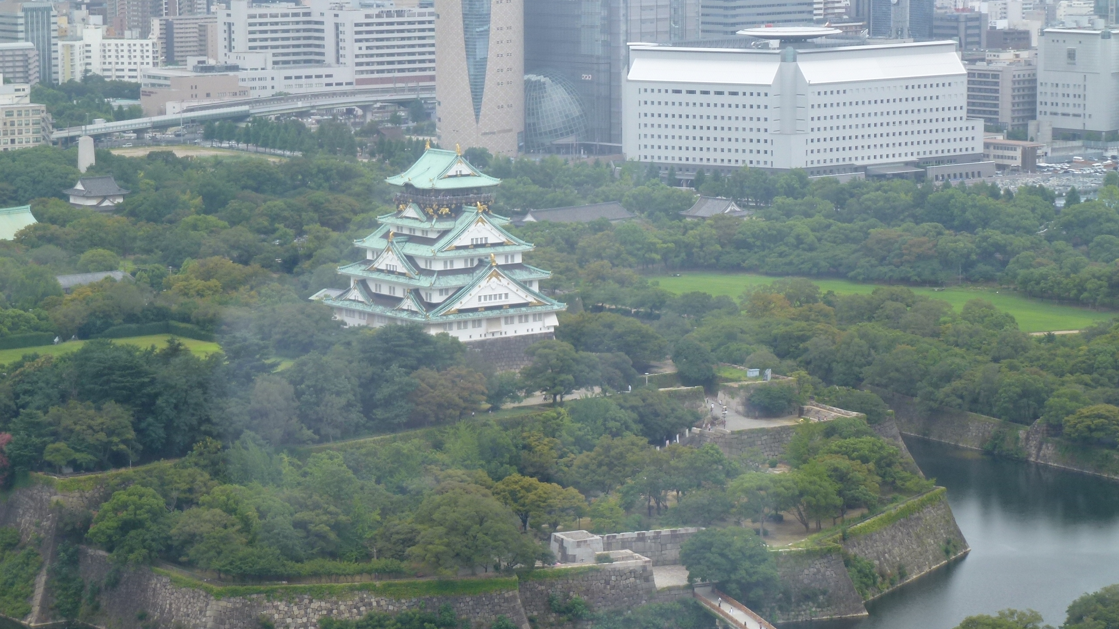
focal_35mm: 114
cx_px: 560
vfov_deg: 10.6
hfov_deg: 18.8
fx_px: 3383
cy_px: 333
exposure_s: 1/100
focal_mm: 18.7
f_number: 5
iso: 100
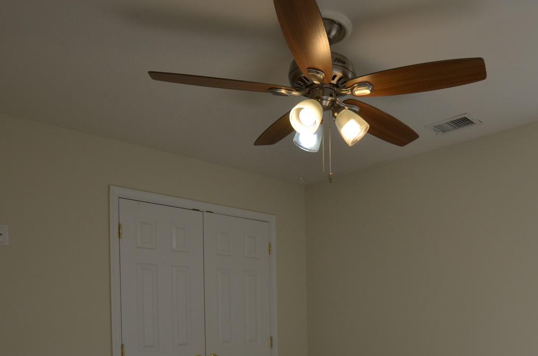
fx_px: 447
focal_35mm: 30
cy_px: 328
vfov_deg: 39.9
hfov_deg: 60.3
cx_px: 367
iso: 200
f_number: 6.3
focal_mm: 10
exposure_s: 1/160
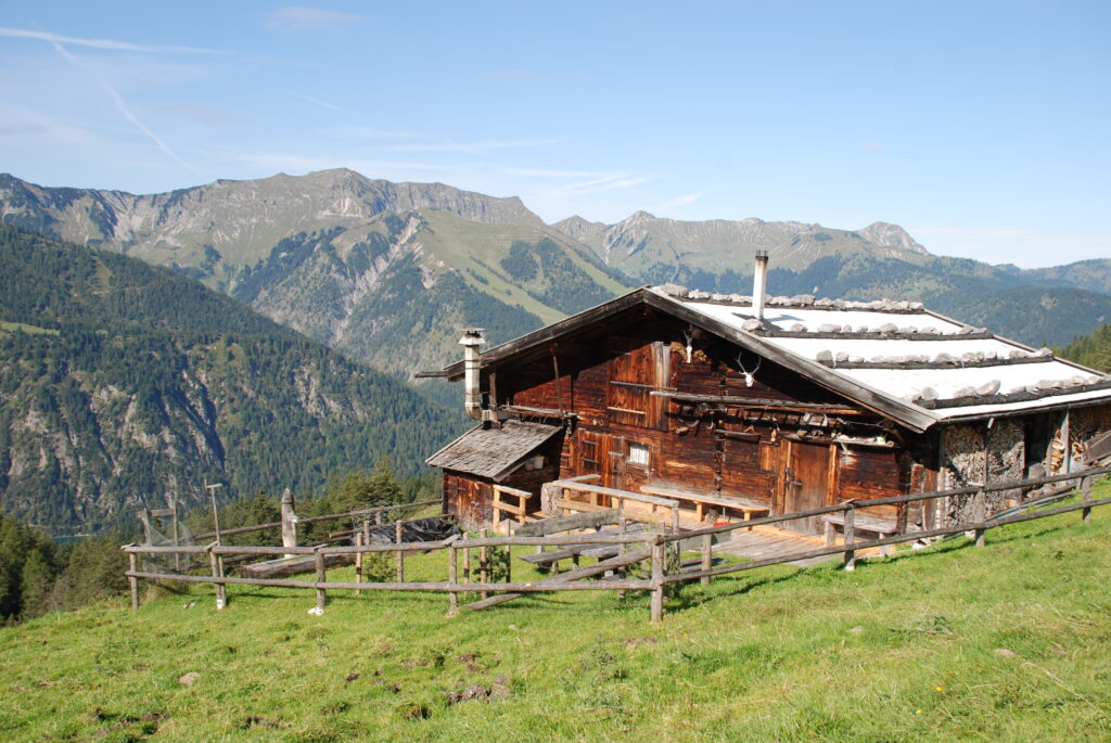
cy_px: 372
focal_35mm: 33
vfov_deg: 40.1
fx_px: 1019
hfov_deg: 57.2
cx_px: 556
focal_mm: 22
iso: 100
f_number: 7.1
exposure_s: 1/200
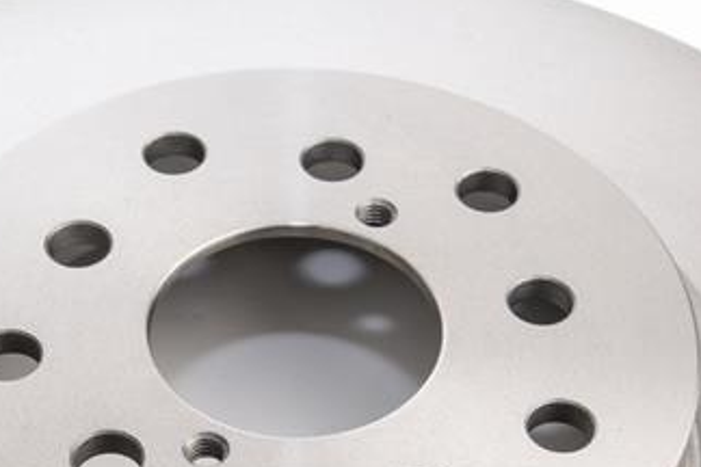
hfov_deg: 13.0
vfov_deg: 8.6
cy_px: 542
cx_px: 279
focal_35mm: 158
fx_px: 3076
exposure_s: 1/160
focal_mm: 50
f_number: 16
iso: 100
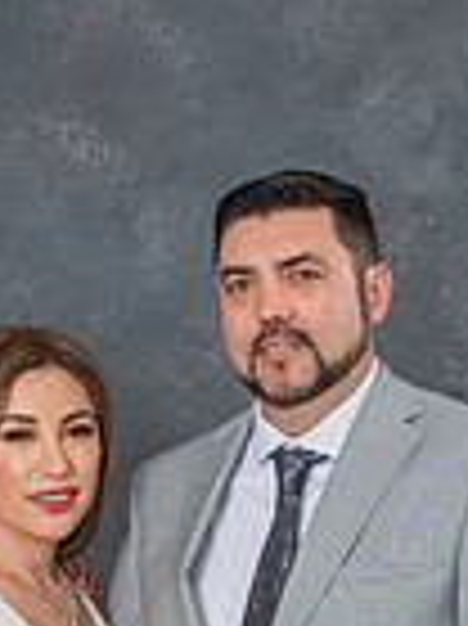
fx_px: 3033
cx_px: 33
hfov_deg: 8.8
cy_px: 872
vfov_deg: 11.4
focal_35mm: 168
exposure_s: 1/160
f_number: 5.6
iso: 200
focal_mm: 31
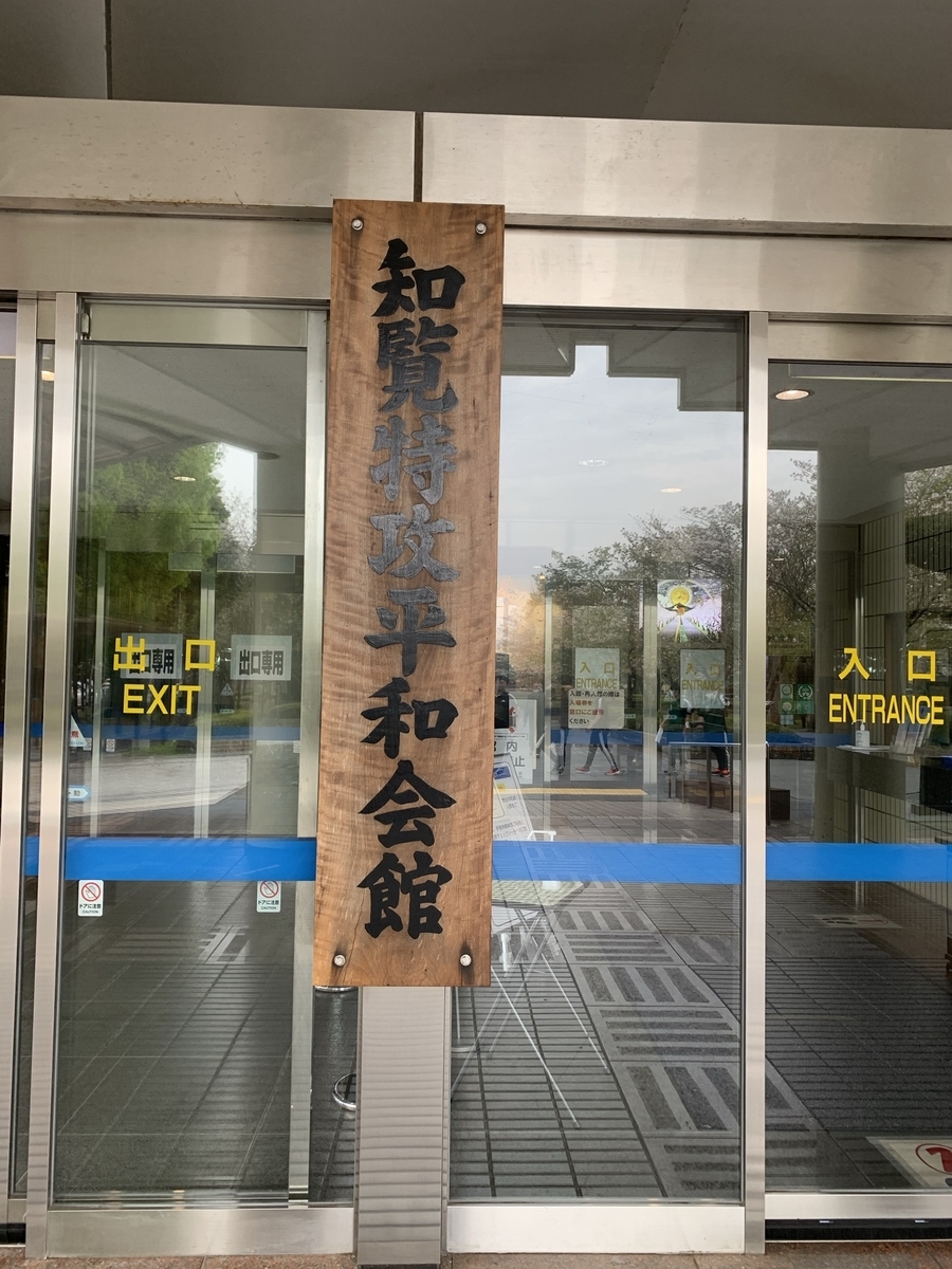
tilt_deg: +3.1
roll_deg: -0.7
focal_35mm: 26
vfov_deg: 67.3
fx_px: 953
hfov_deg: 53.1
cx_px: 476
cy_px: 634
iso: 40
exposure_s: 1/121
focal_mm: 4.25
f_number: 1.8
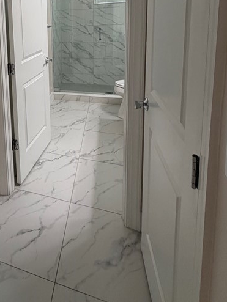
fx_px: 253
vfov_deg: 56.2
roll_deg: +2.8
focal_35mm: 29
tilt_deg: -9.9
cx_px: -3
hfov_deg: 41.6
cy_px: 52
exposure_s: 1/120
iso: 160
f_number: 2.2
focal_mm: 2.22
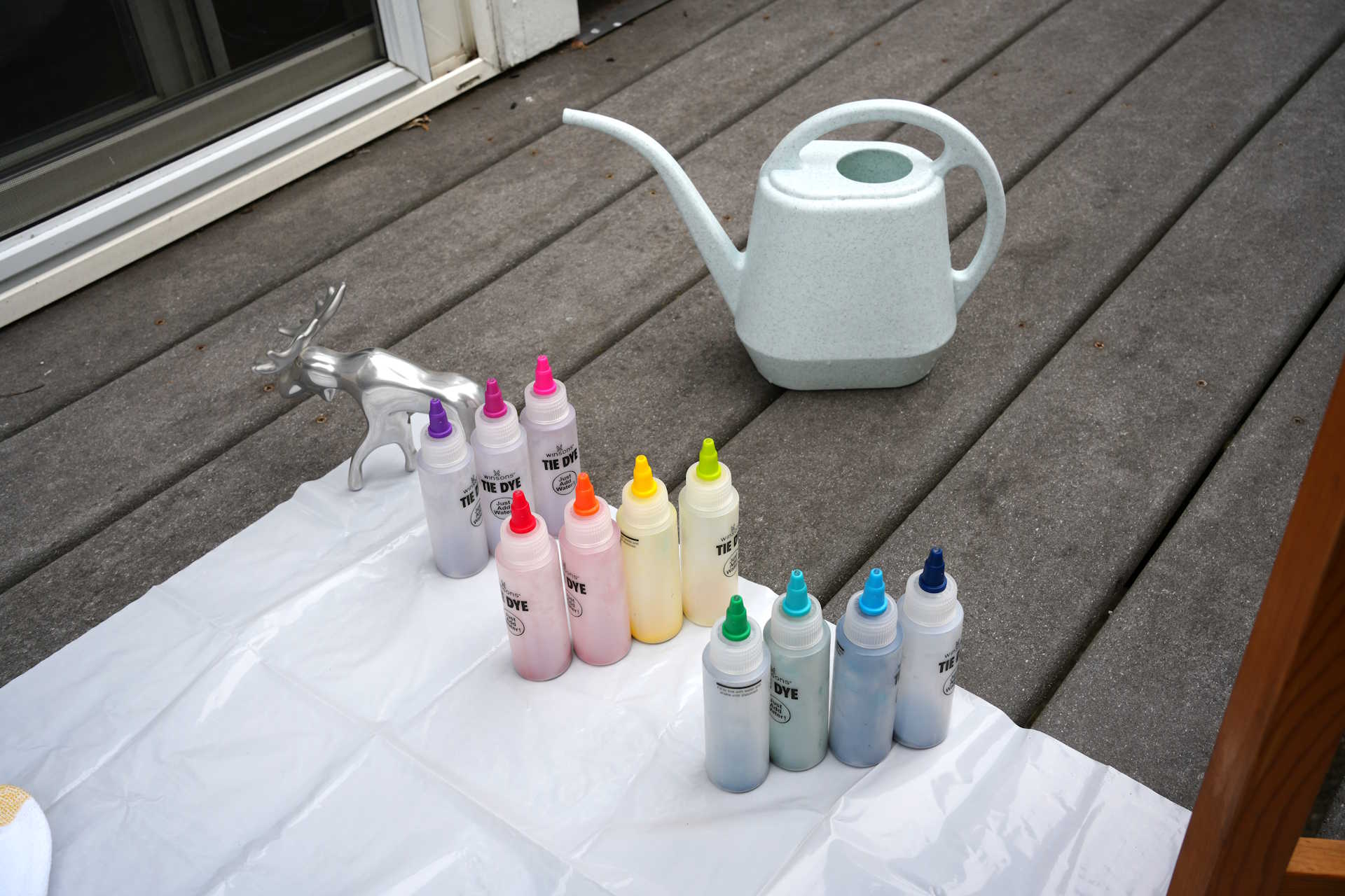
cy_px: 448
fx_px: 1308
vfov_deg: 37.9
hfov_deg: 54.4
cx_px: 672
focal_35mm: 35
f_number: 10
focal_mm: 35
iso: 200
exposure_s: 1/320
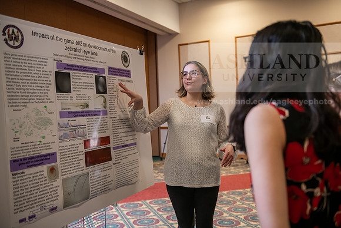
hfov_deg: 50.7
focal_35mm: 38
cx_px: 170
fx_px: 360
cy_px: 114
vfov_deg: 35.1
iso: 1600
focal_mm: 38
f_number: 3.2
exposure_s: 1/200
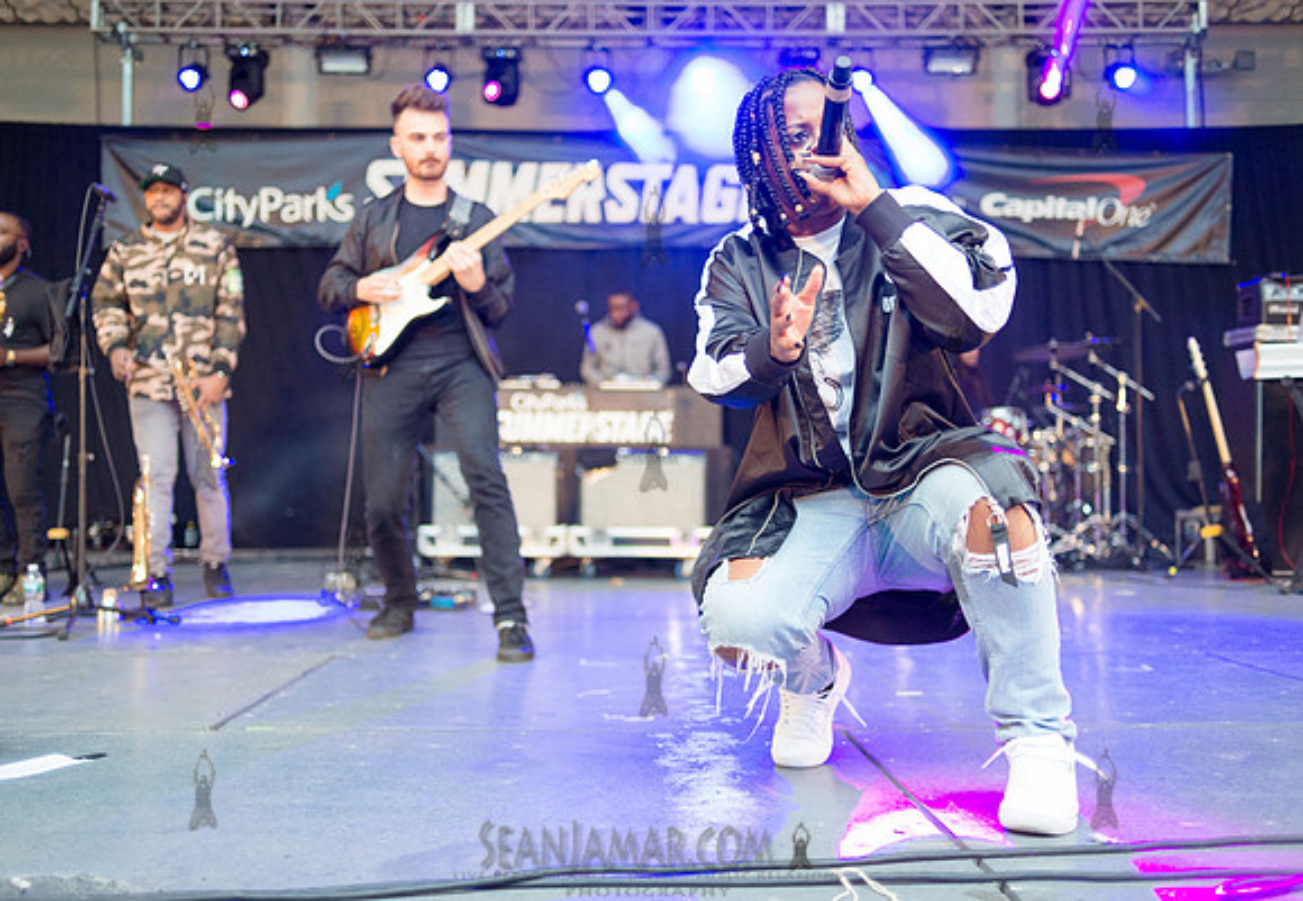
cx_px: 628
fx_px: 1329
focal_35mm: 36
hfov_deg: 52.2
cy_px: 451
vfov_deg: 37.4
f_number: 2
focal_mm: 35
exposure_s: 1/500
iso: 2500
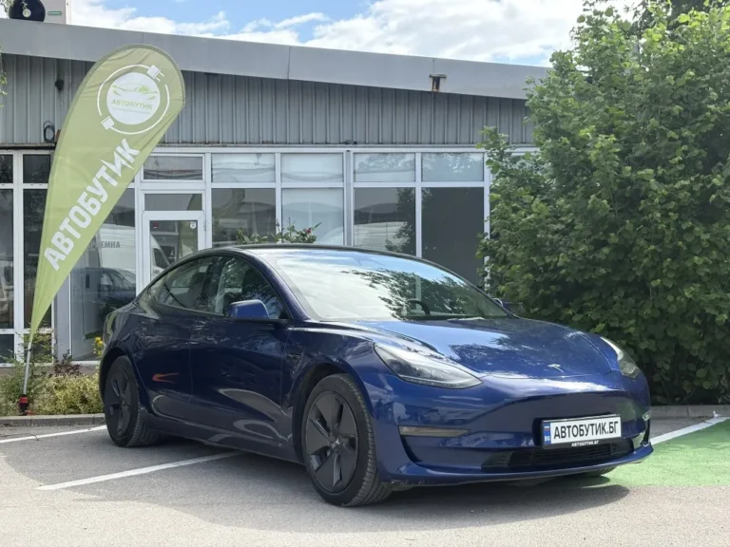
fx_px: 1097
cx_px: 365
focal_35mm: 52
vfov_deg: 28.0
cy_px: 274
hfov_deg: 36.8
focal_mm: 5.96
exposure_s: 1/1667
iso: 50
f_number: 1.6
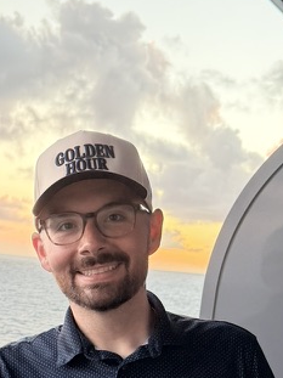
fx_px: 862
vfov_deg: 23.1
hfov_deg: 18.6
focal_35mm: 79
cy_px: 429
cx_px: 86
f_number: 1.78
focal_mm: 6.76
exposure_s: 1/325
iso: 250
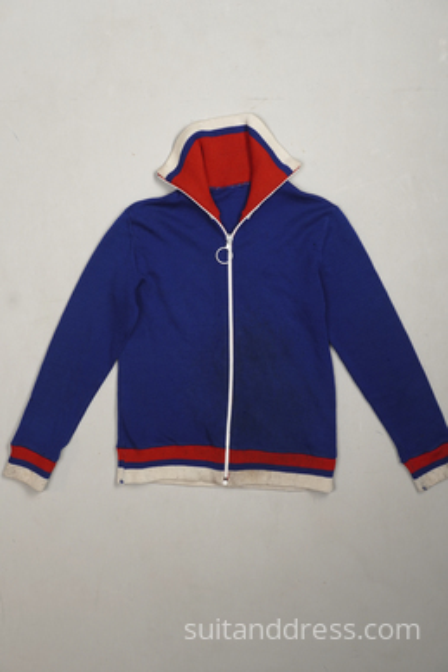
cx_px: 224
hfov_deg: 28.1
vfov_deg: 41.1
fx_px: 897
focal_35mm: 48
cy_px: 336
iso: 400
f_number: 8
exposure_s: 1/40
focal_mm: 32
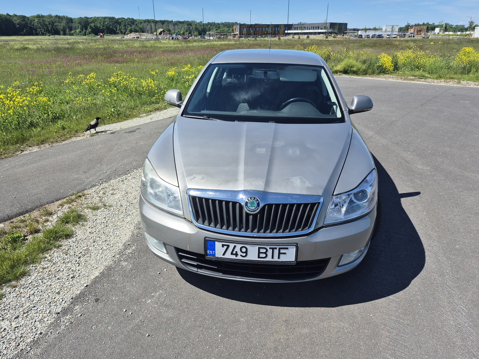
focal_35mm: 23
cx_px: 240
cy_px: 180
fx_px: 318
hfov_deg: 73.9
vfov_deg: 58.9
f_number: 1.8
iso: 25
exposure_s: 1/1640
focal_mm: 5.4
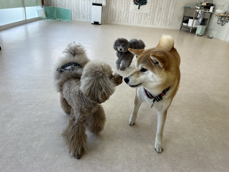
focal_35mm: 26
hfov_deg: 67.3
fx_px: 172
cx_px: 114
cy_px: 86
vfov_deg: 53.1
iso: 40
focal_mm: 5.1
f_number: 1.6
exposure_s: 1/100
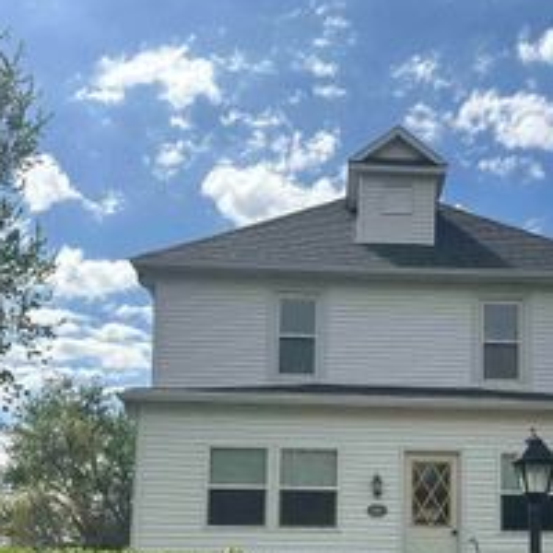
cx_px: 373
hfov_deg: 31.9
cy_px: 469
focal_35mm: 53
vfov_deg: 31.1
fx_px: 958
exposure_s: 1/8197
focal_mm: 6.86
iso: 80
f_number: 1.78
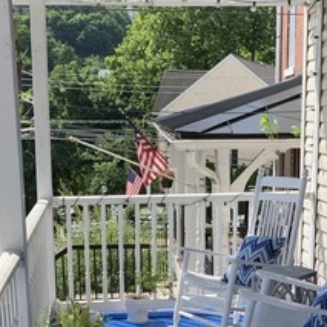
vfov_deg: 23.1
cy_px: 320
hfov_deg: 23.6
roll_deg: -1.4
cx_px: 261
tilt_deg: -11.7
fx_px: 769
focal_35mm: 72
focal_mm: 4.25
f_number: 1.8
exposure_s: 1/1054
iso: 25
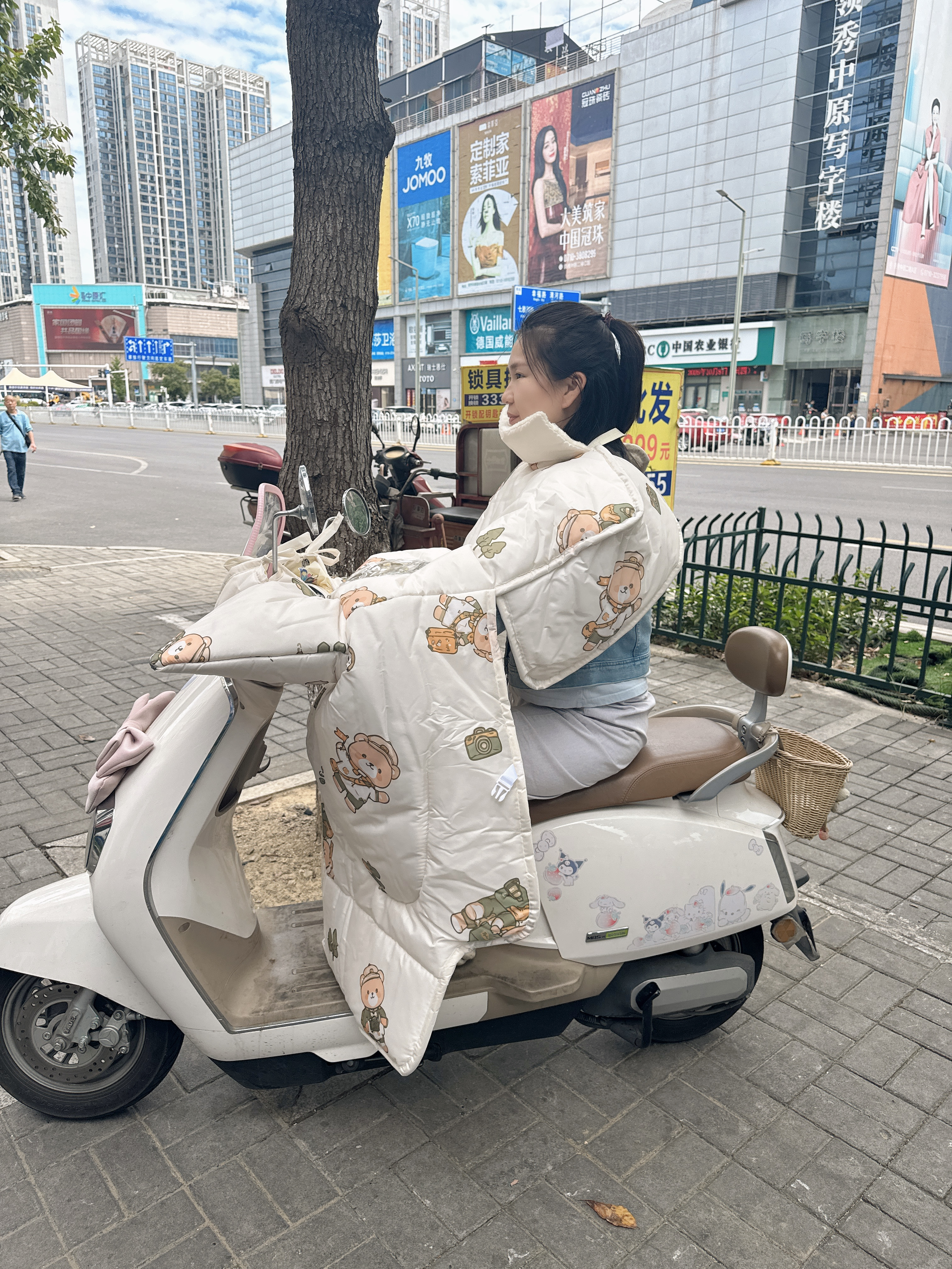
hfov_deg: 56.8
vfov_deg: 71.6
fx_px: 880
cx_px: 476
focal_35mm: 24
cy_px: 634
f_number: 1.78
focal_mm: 6.76
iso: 80
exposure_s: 1/1767
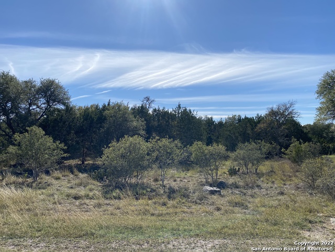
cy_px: 126
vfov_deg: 53.1
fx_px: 252
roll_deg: +1.7
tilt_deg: +2.8
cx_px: 168
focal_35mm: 26
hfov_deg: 67.3
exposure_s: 1/6061
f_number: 1.8
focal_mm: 4.25
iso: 32
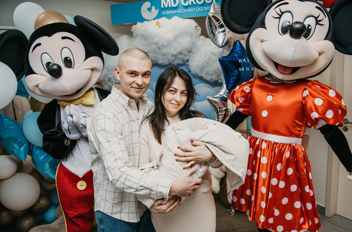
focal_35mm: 26
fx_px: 250
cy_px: 124
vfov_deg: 49.7
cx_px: 186
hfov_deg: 70.1
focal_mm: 24
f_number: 4
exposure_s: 1/160
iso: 160
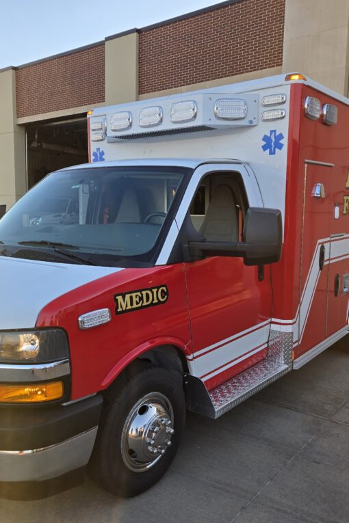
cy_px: 261
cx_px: 159
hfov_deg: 41.1
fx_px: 465
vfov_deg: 58.7
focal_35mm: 32
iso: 25
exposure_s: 1/208
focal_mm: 5.4
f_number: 1.8
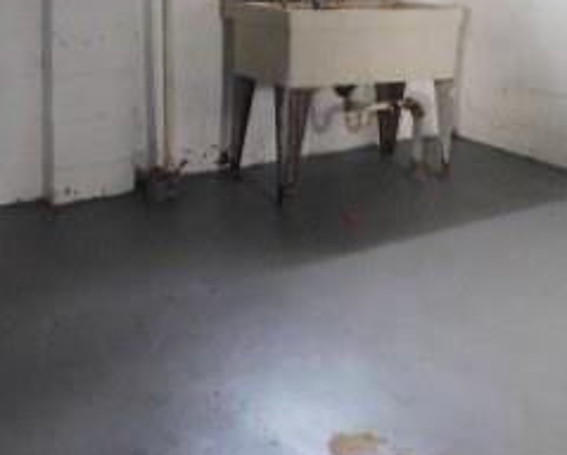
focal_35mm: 60
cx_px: 225
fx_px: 1009
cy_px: -64
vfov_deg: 23.6
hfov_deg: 31.3
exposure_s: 1/6
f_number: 3
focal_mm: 4
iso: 800
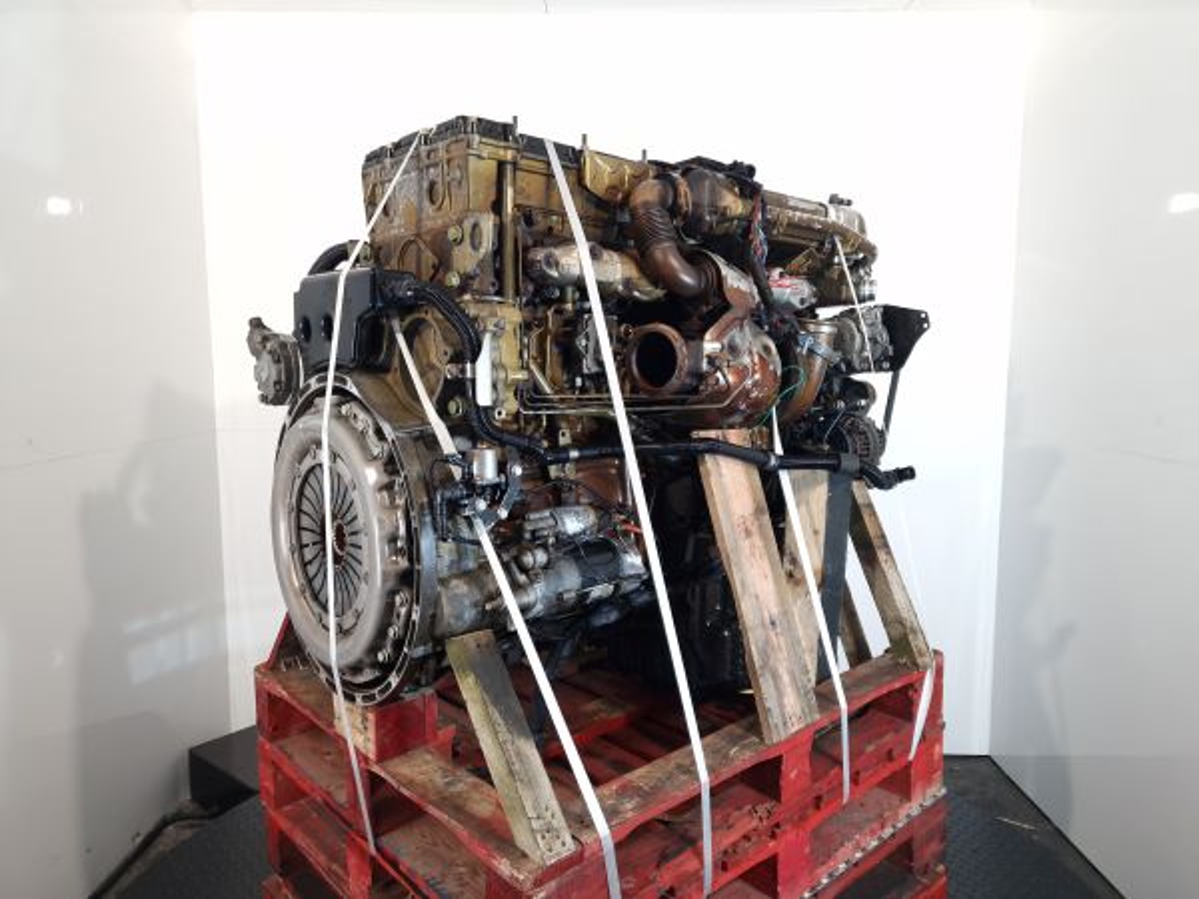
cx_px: 600
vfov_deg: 58.9
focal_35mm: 23
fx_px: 797
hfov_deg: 73.9
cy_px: 450
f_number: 1.8
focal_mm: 6.4
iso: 100
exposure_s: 1/50
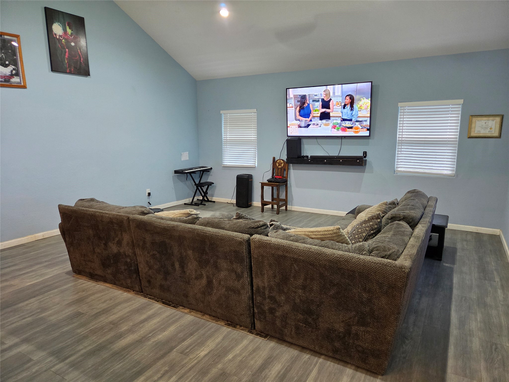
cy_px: 191
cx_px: 254
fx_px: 338
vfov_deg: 58.9
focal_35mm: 23
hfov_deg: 73.9
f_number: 1.8
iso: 400
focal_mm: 5.4
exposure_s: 1/120
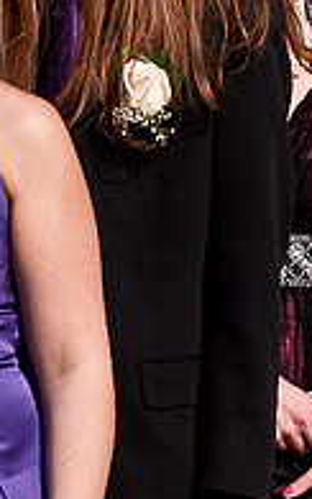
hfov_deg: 2.6
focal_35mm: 509
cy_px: 99
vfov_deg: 4.1
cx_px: 517
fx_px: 6920
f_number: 11
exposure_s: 1/2000
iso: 640
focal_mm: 112
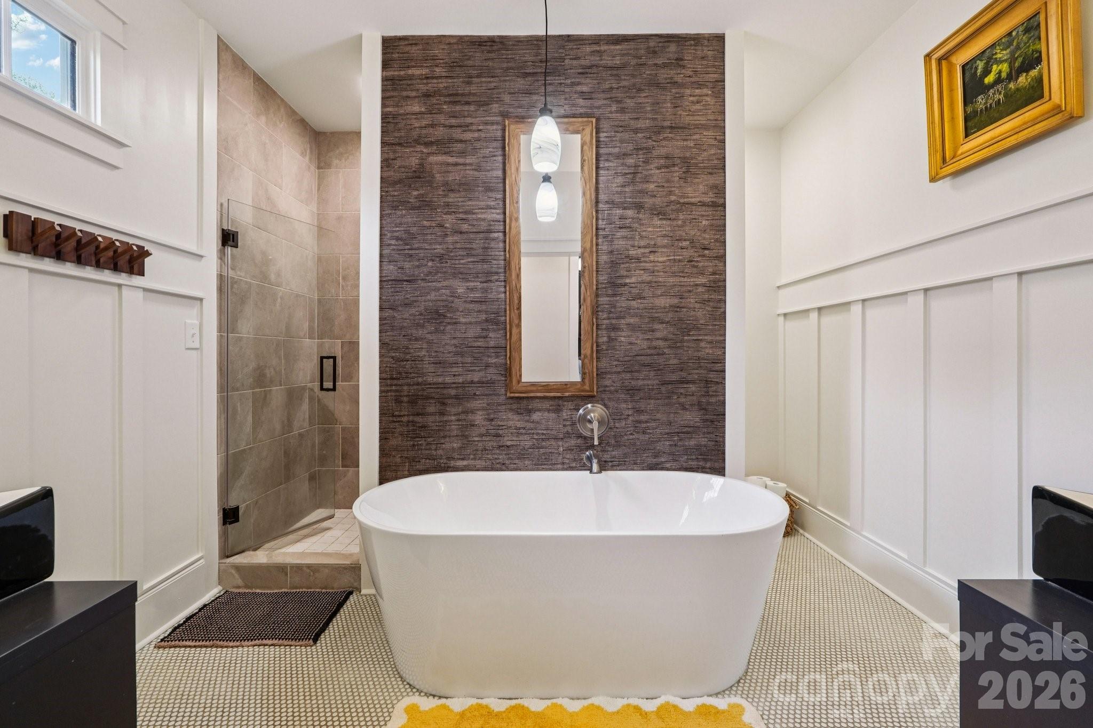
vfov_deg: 77.3
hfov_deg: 100.4
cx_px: 546
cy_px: 364
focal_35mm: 15
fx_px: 455
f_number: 8
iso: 400
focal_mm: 10
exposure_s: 1/3.33
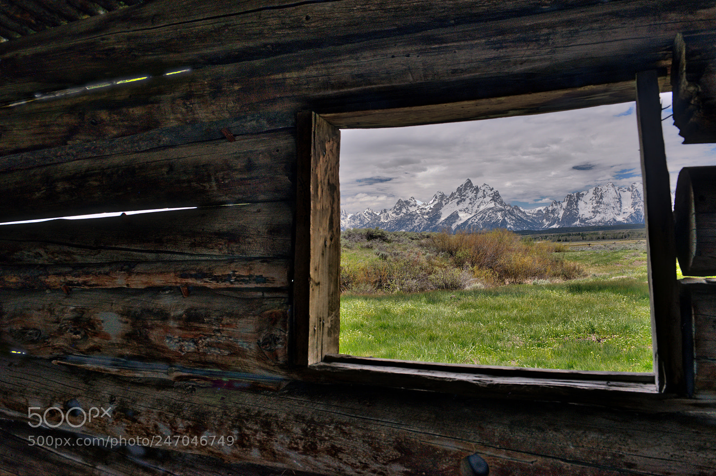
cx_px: 358
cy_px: 238
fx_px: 557
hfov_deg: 65.5
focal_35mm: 28
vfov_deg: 46.4
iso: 800
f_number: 9
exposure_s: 1/125
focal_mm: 28
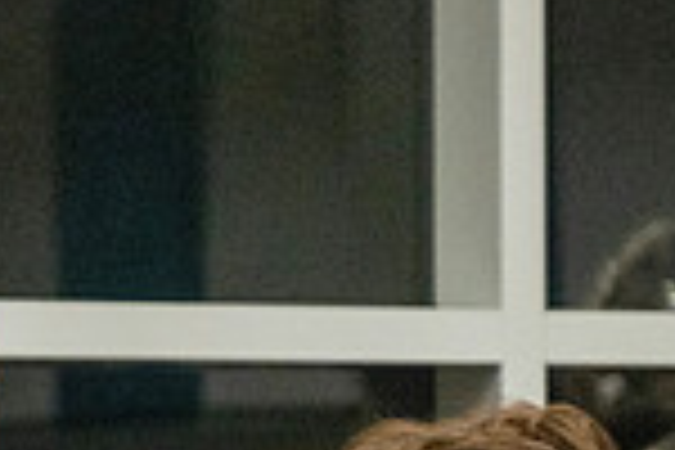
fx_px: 5081
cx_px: -522
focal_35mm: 271
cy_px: 713
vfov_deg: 5.0
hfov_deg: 7.4
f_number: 4
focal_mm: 70
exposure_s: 1/500
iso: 10000
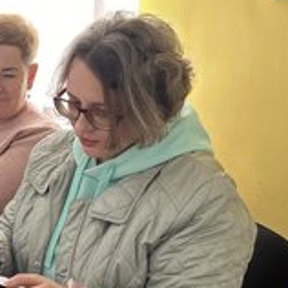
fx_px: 546
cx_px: -27
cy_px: 191
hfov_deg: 27.1
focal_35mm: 58
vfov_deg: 29.4
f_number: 1.5
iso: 400
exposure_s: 1/60
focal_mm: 5.7
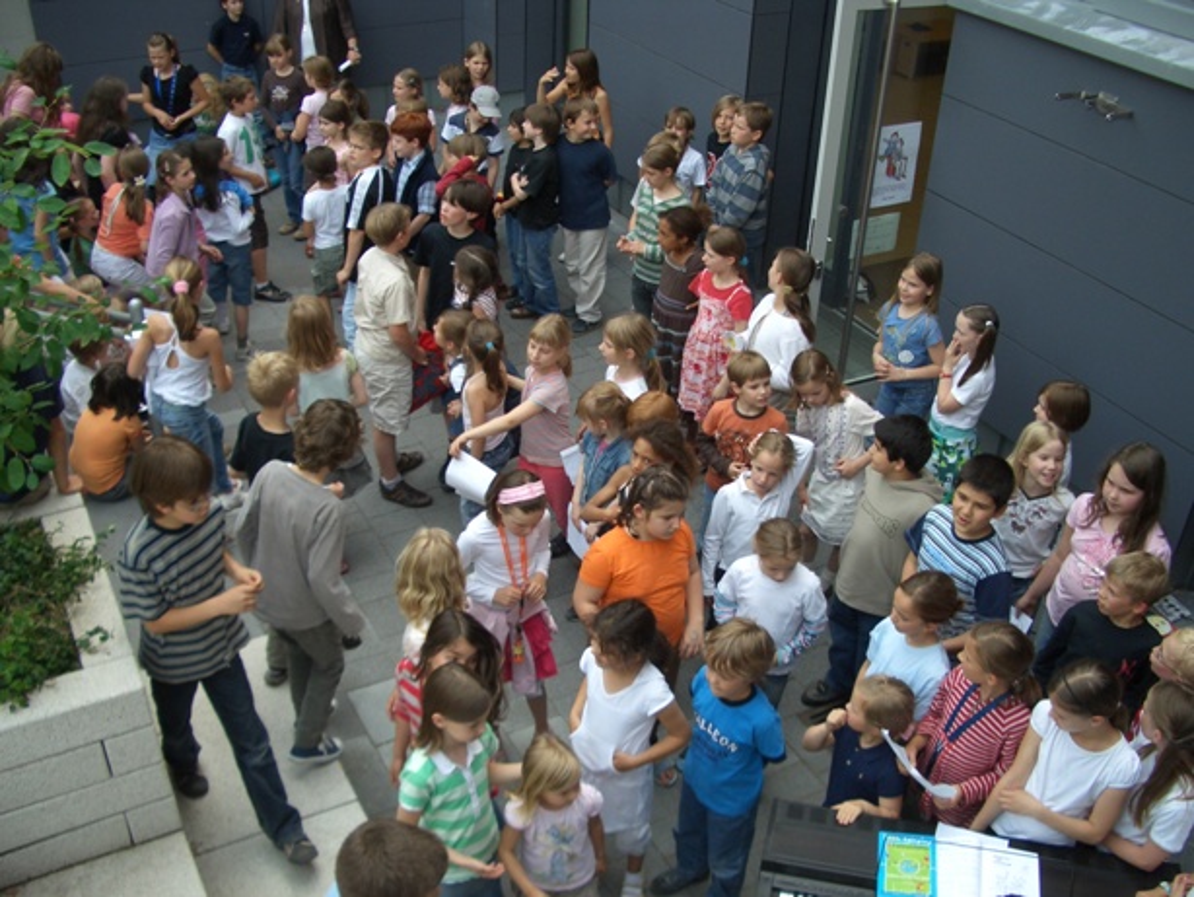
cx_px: 597
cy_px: 448
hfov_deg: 52.6
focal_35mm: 35
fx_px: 1208
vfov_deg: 40.7
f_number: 2.6
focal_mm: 5.8
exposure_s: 1/320
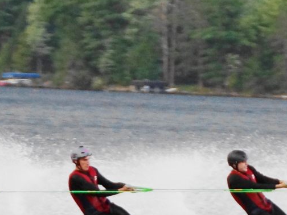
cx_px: 132
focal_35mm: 257
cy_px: 183
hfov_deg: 7.7
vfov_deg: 5.8
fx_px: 2131
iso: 800
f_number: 5.6
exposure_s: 1/160
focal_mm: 90
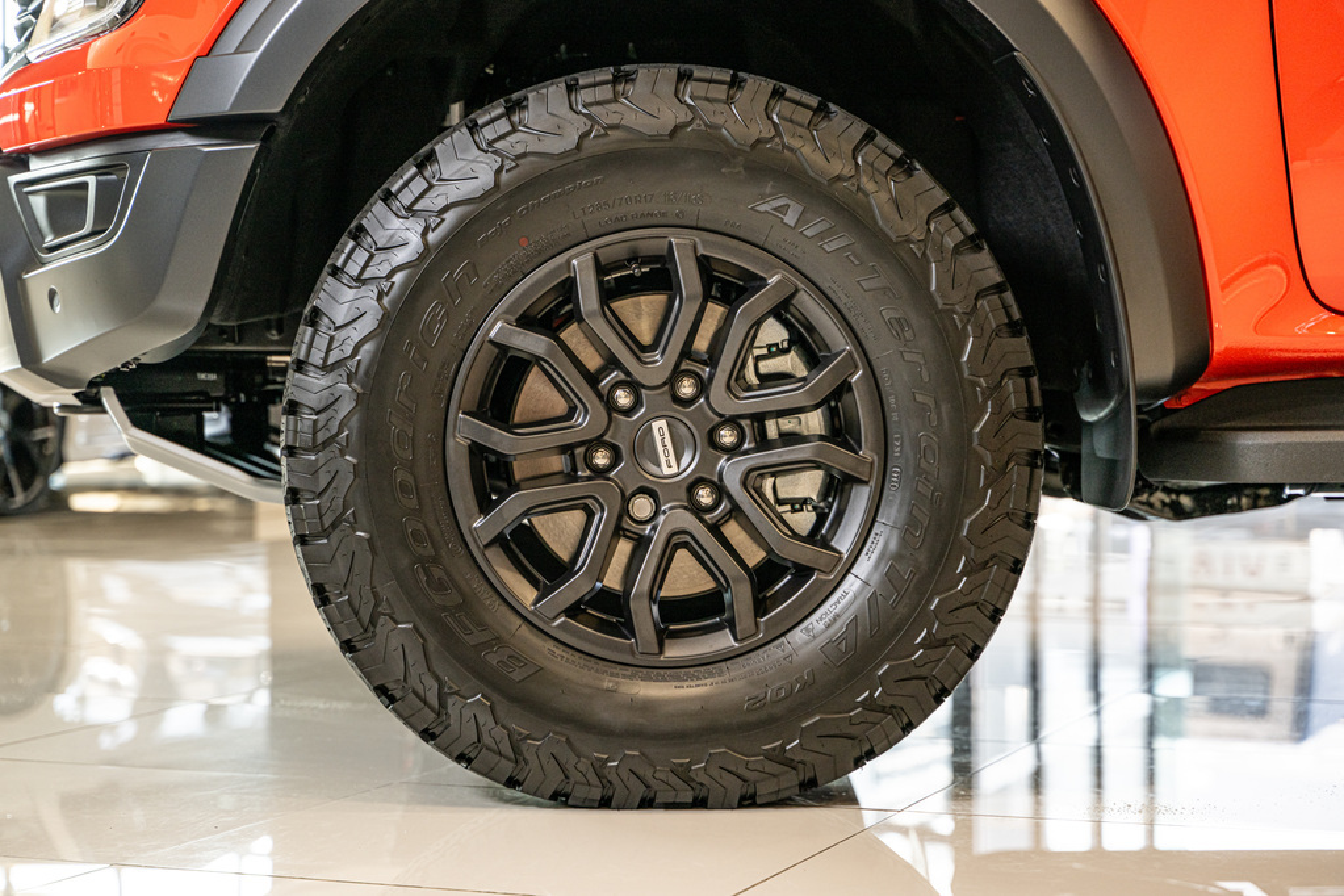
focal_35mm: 75
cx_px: 672
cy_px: 448
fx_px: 2800
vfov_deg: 18.2
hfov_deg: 27.0
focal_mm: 75
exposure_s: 1/125
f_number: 4
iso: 320
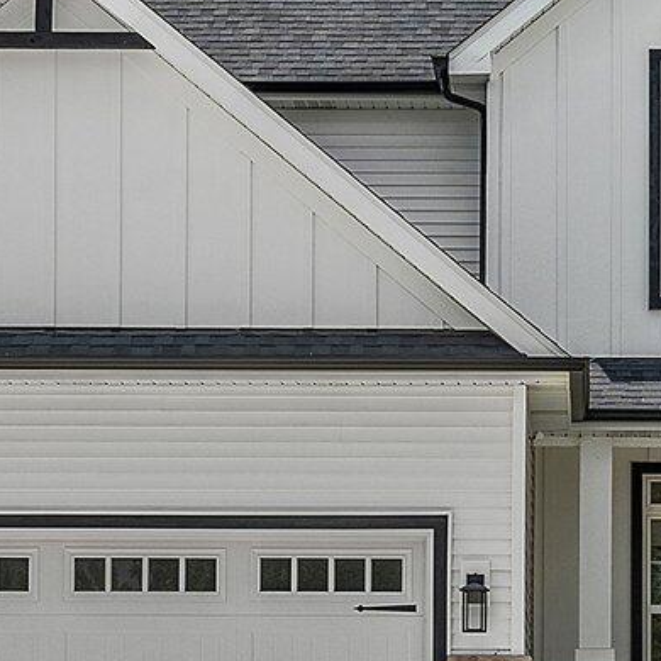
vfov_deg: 13.0
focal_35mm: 134
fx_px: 2895
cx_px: 398
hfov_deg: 13.0
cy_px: 370
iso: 125
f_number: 8
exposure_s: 1/80
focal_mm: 20
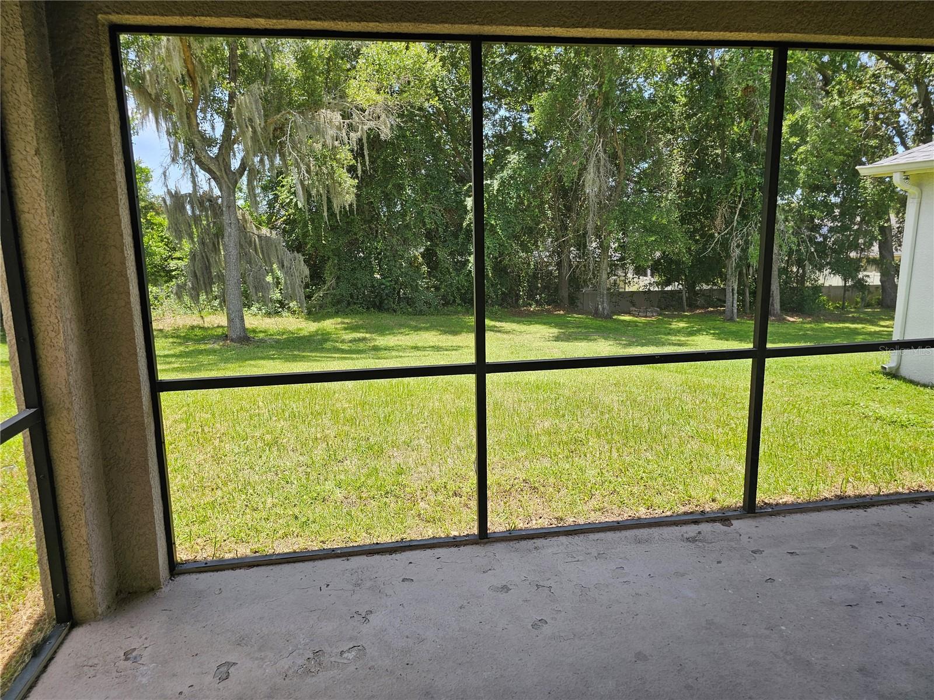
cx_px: 467
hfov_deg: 73.9
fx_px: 621
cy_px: 350
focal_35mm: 23
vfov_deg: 58.9
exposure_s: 1/180
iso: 20
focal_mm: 6.3
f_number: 1.7
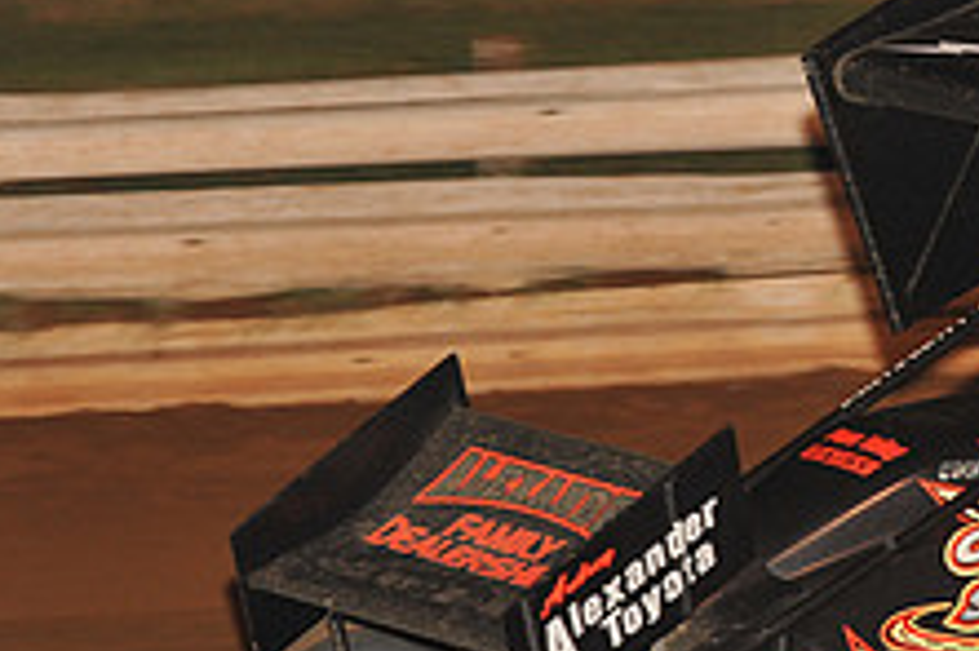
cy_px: 292
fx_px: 9647
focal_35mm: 355
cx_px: 1090
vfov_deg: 3.9
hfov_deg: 5.8
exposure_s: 1/320
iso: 1000
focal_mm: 135
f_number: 6.3
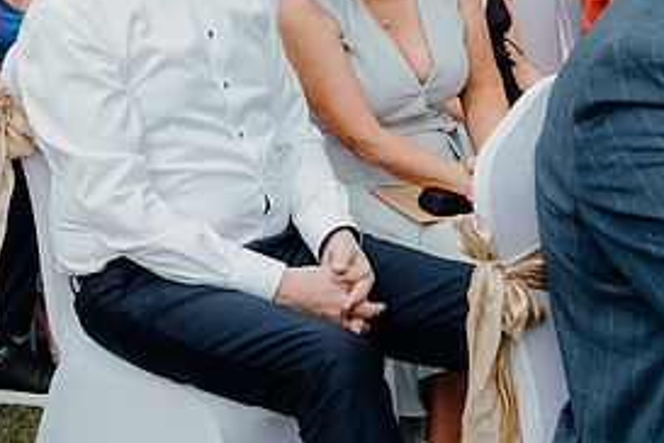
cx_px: 112
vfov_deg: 16.4
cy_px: 101
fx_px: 1531
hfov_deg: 24.0
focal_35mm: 83
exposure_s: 1/400
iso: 125
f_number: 3.5
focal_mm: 26
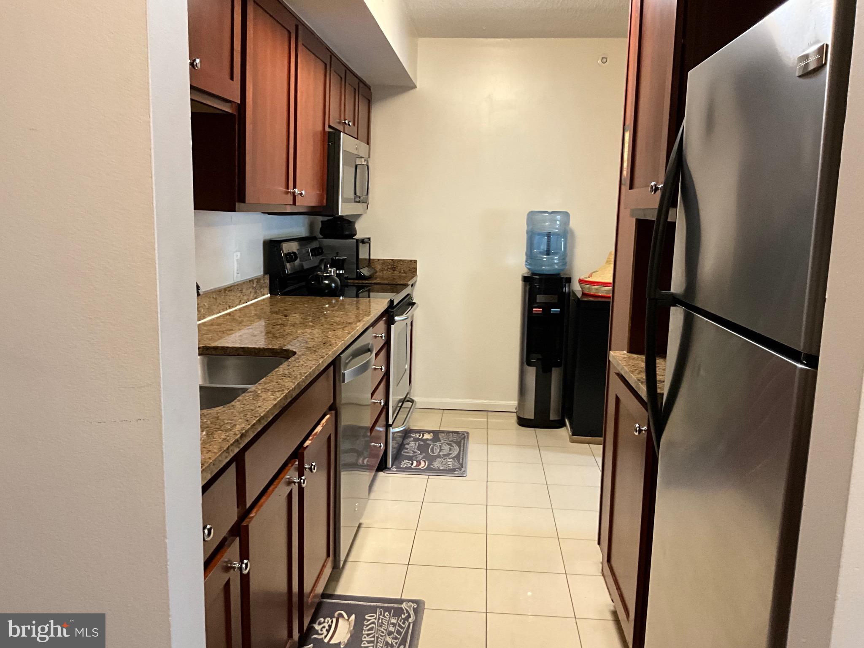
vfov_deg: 48.2
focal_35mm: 29
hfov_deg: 61.7
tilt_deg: -9.8
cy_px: 324
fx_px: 724
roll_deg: -1.2
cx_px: 432
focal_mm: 3
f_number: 1.8
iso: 320
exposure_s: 1/44
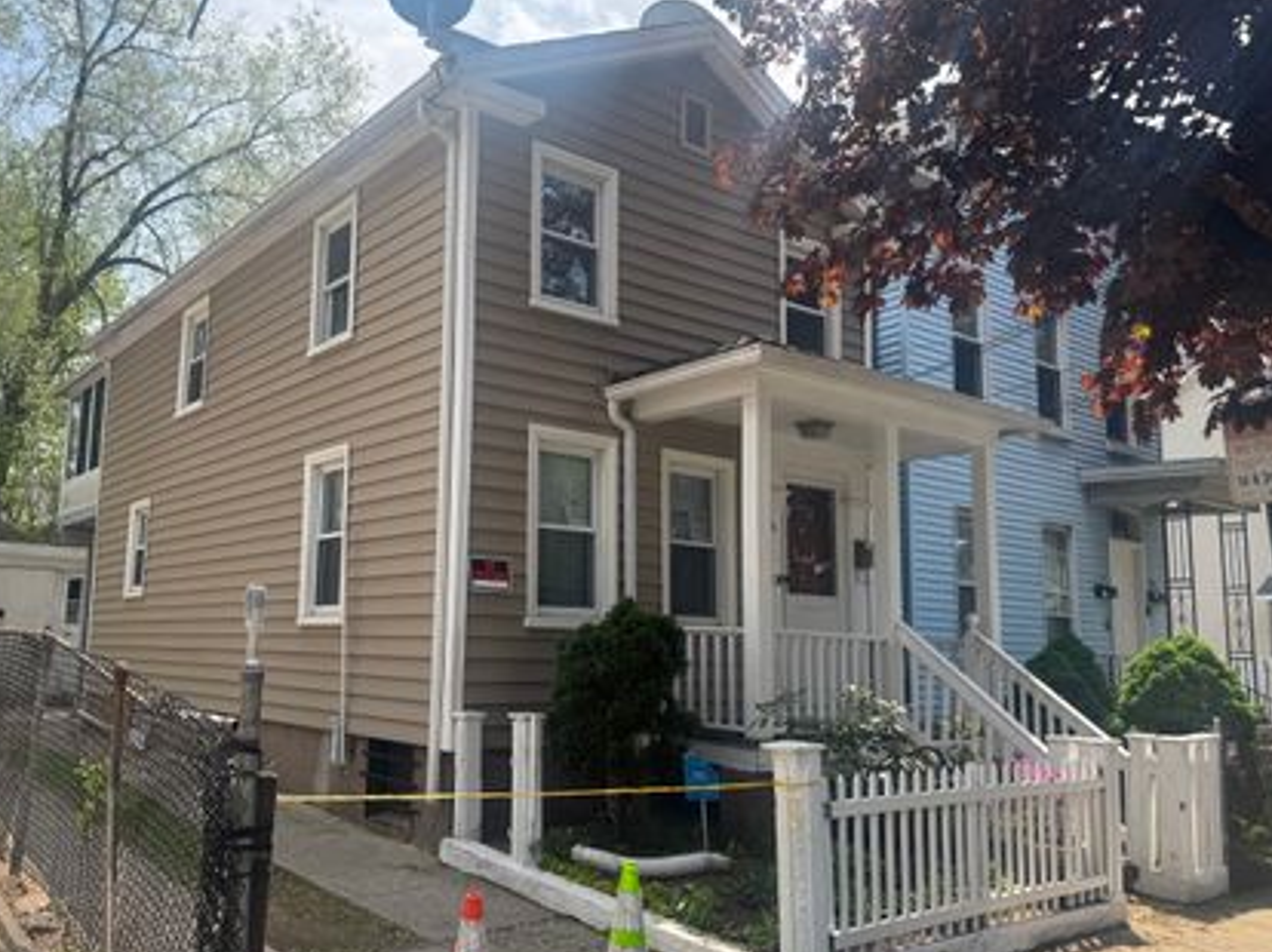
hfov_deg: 61.3
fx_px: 1065
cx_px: 522
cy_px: 490
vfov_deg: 48.2
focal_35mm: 29
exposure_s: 1/2041
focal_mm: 6.76
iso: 80
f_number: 1.78
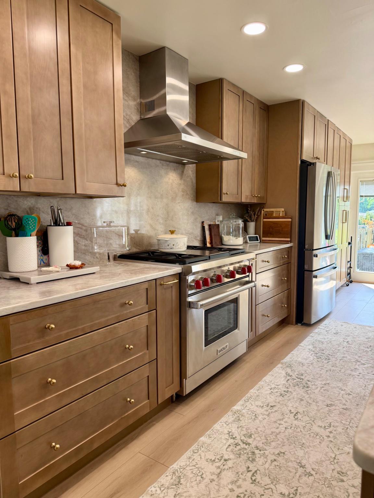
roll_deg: +0.2
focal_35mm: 24
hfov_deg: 56.8
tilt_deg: -5.6
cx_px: 187
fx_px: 346
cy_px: 249
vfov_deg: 71.6
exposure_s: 1/174
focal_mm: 6.76
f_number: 1.78
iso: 125
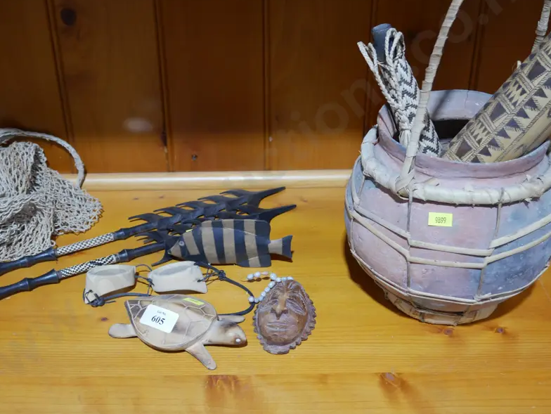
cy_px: 182
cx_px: 247
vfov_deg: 30.9
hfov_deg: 40.4
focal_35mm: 47
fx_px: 749
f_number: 4
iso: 500
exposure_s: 1/60
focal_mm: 18
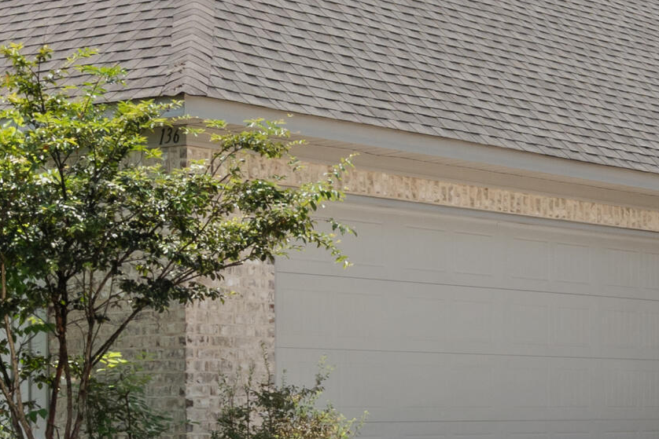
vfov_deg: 12.3
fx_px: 2032
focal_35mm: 111
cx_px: 749
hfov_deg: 17.7
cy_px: 280
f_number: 14
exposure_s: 1/160
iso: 200
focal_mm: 21
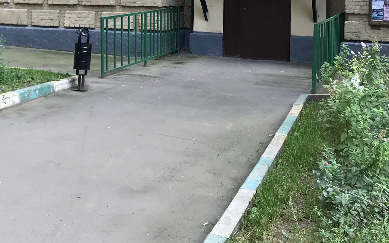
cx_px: 110
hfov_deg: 33.0
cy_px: -1
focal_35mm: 61
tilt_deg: -0.7
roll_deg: -0.8
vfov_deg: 20.6
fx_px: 647
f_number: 1.8
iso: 32
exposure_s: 1/100
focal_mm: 3.99
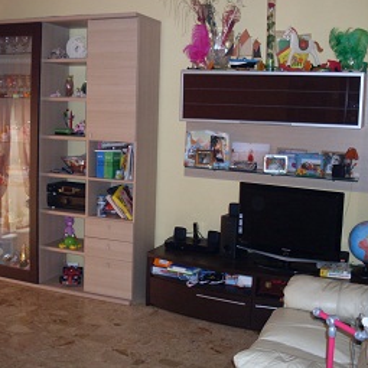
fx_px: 553
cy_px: 182
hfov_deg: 36.8
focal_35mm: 46
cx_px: 172
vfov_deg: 36.8
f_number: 2.8
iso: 160
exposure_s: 1/45
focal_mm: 6.3
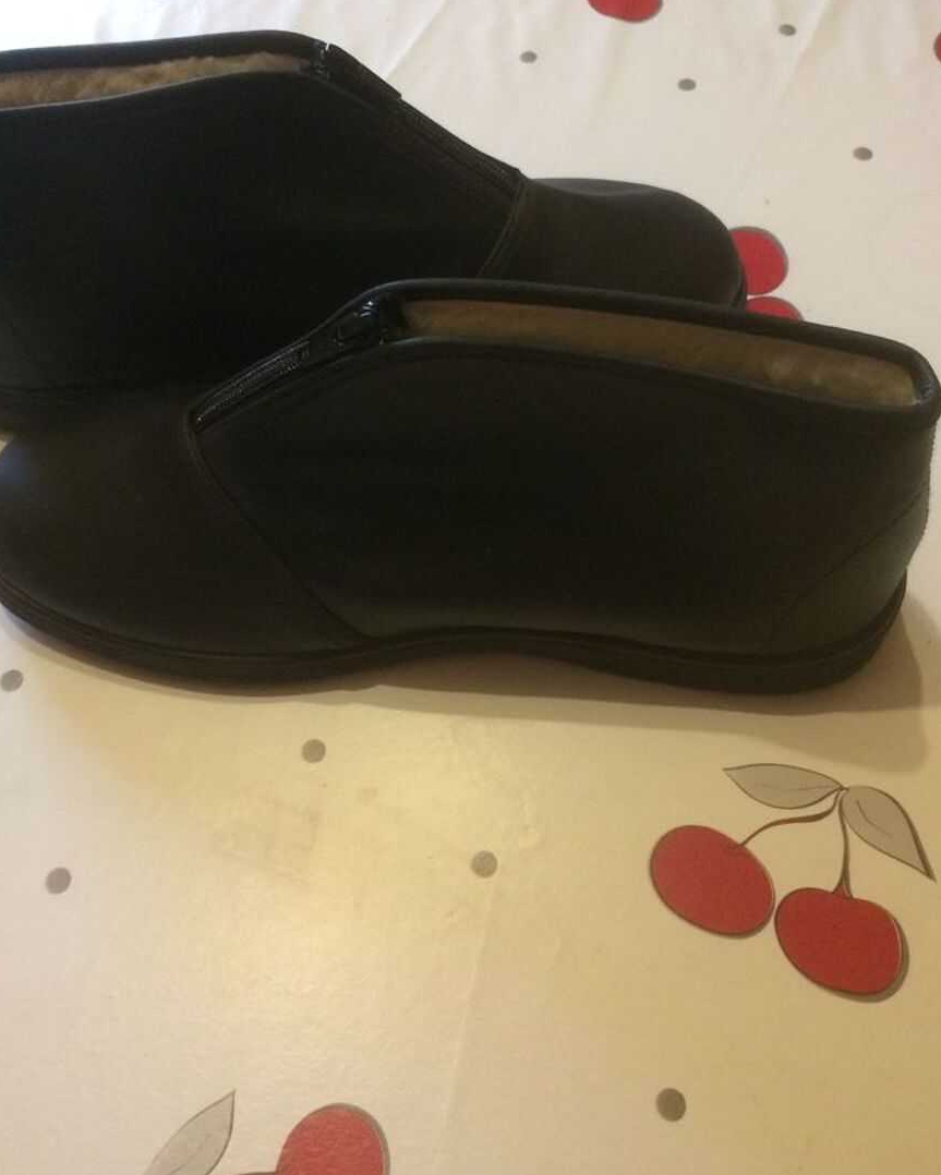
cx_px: 436
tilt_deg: -58.9
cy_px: 495
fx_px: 1218
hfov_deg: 42.2
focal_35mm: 35
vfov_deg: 51.3
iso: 320
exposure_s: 1/25
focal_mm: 4.15
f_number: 2.2
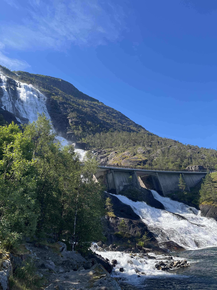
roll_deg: +4.6
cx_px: 108
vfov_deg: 67.3
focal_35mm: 26
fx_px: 217
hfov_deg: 53.1
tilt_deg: +21.4
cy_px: 145
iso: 50
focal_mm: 5.1
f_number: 1.6
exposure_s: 1/1536
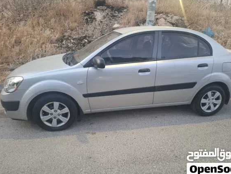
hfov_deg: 67.2
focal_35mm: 26
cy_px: 89
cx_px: 125
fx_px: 174
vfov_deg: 53.1
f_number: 1.8
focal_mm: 5.54
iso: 500
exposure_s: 1/25
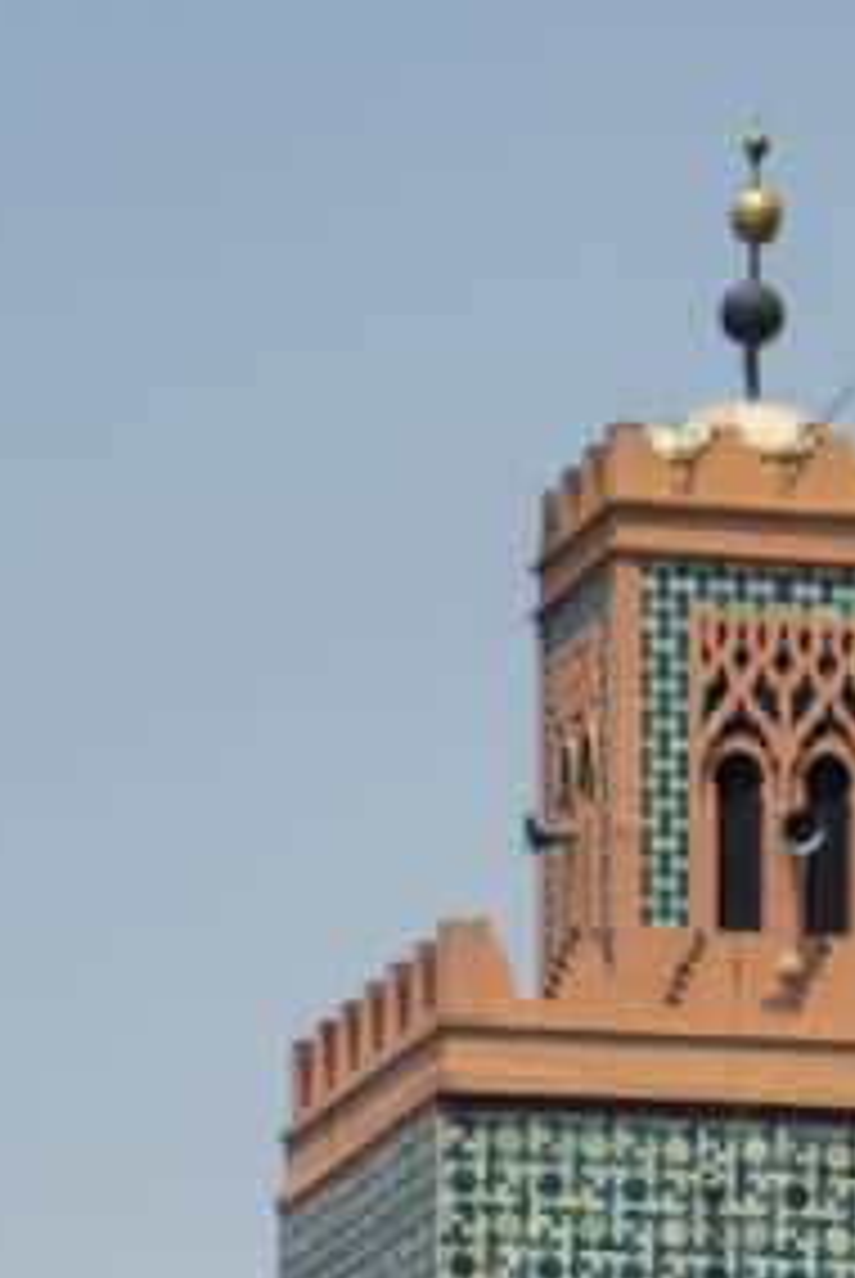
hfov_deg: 5.4
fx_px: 8955
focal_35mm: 252
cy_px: 1791
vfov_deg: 8.0
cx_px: 1073
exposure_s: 1/640
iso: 50
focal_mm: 70
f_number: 5.6
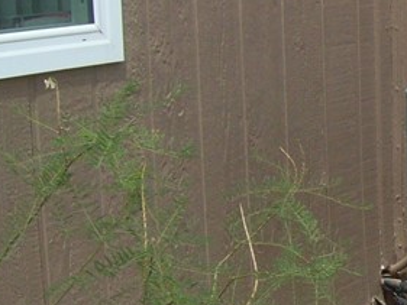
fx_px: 1541
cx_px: 675
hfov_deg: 13.8
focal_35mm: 131
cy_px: 229
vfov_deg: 11.3
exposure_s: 1/330
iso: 80
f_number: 4.8
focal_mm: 6
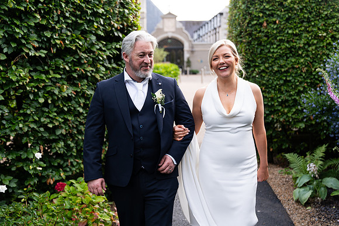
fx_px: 414
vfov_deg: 30.5
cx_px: 170
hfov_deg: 44.5
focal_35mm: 44
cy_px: 113
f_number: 2.8
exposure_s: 1/200
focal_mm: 44
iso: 320
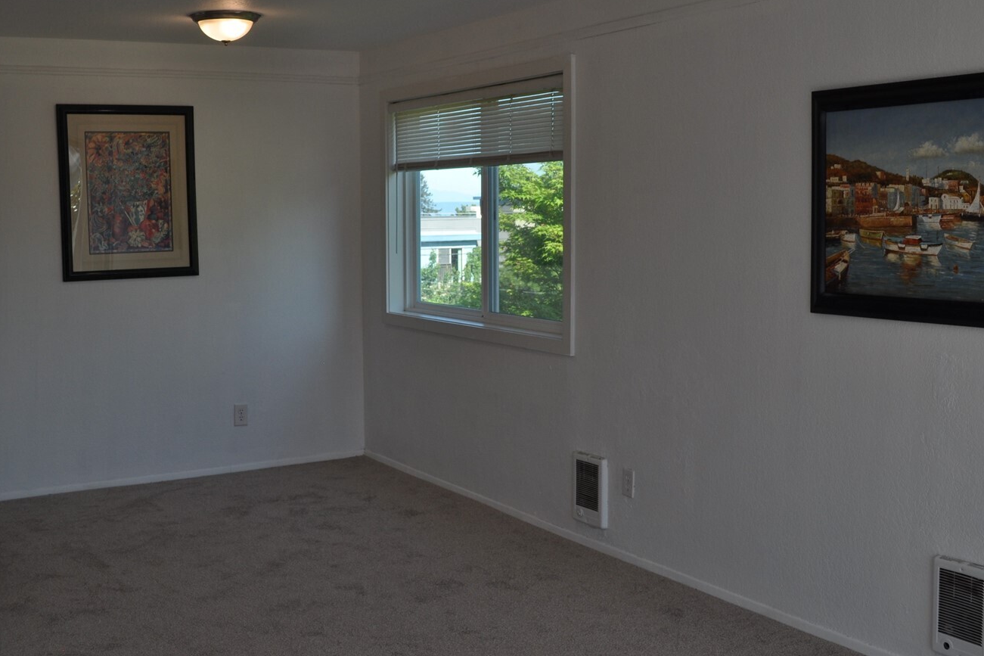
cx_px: 478
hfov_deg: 41.9
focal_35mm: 47
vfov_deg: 28.6
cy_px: 284
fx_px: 1284
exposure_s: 1/160
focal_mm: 24
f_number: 6.3
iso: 200
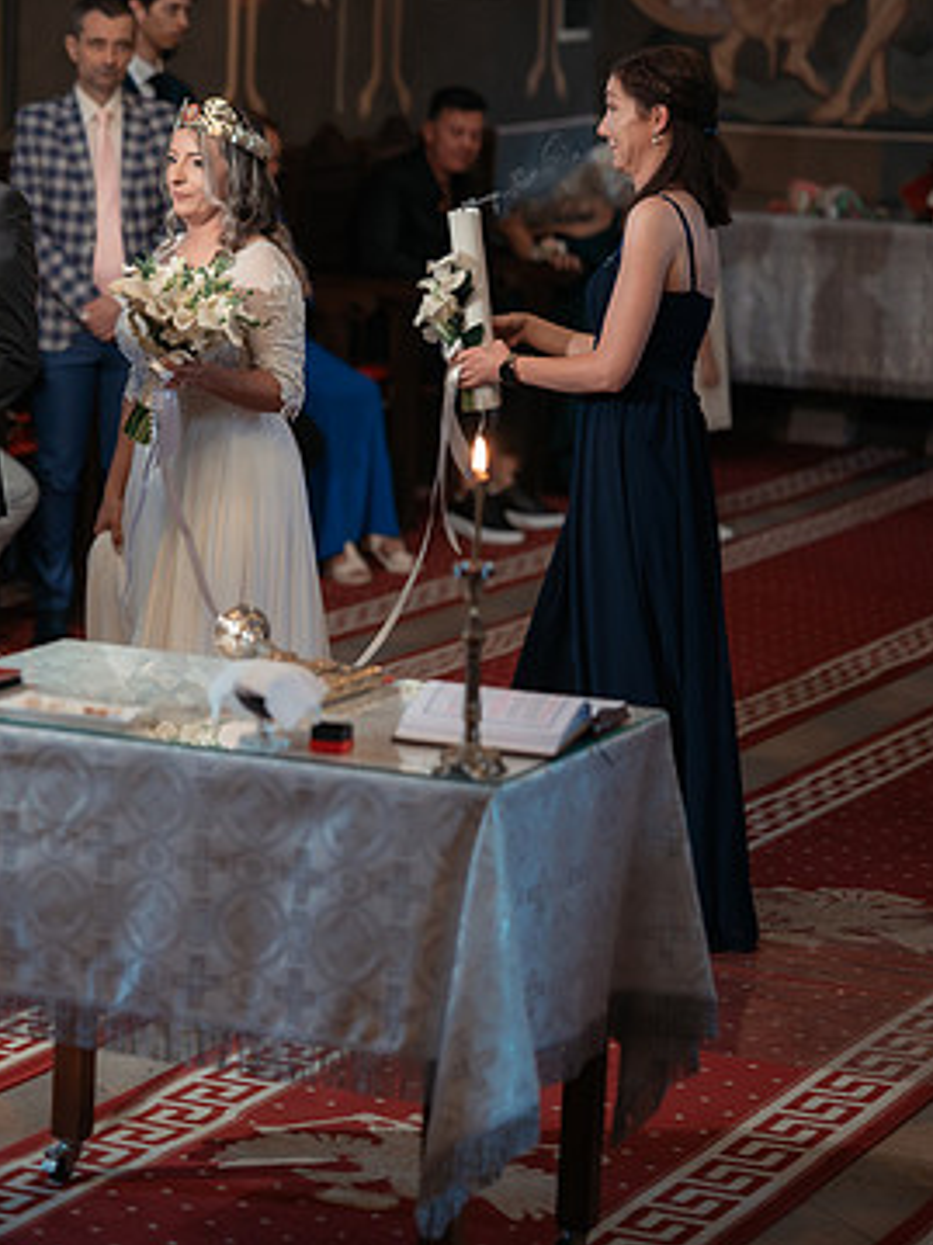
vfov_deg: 14.9
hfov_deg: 11.1
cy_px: 583
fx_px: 4747
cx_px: -66
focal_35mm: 132
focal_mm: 85
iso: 1600
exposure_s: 1/250
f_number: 1.8
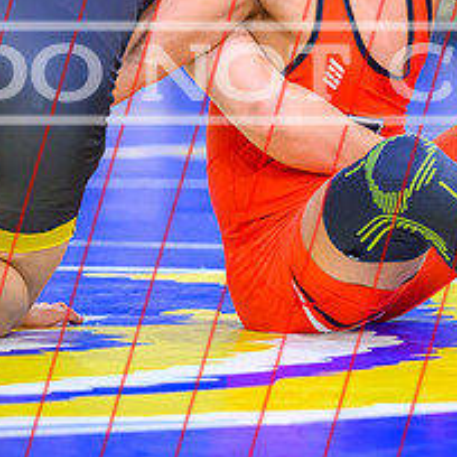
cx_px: 300
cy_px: 118
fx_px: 5019
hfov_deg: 5.2
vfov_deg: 5.2
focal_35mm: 336
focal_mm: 130
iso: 6400
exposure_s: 1/640
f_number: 2.8
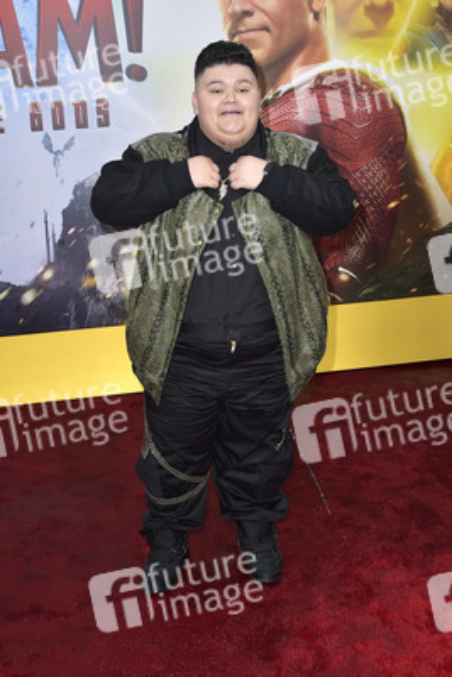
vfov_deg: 54.4
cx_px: 226
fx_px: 659
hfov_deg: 37.9
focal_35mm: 35
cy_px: 338
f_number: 6.3
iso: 320
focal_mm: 35
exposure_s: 1/250
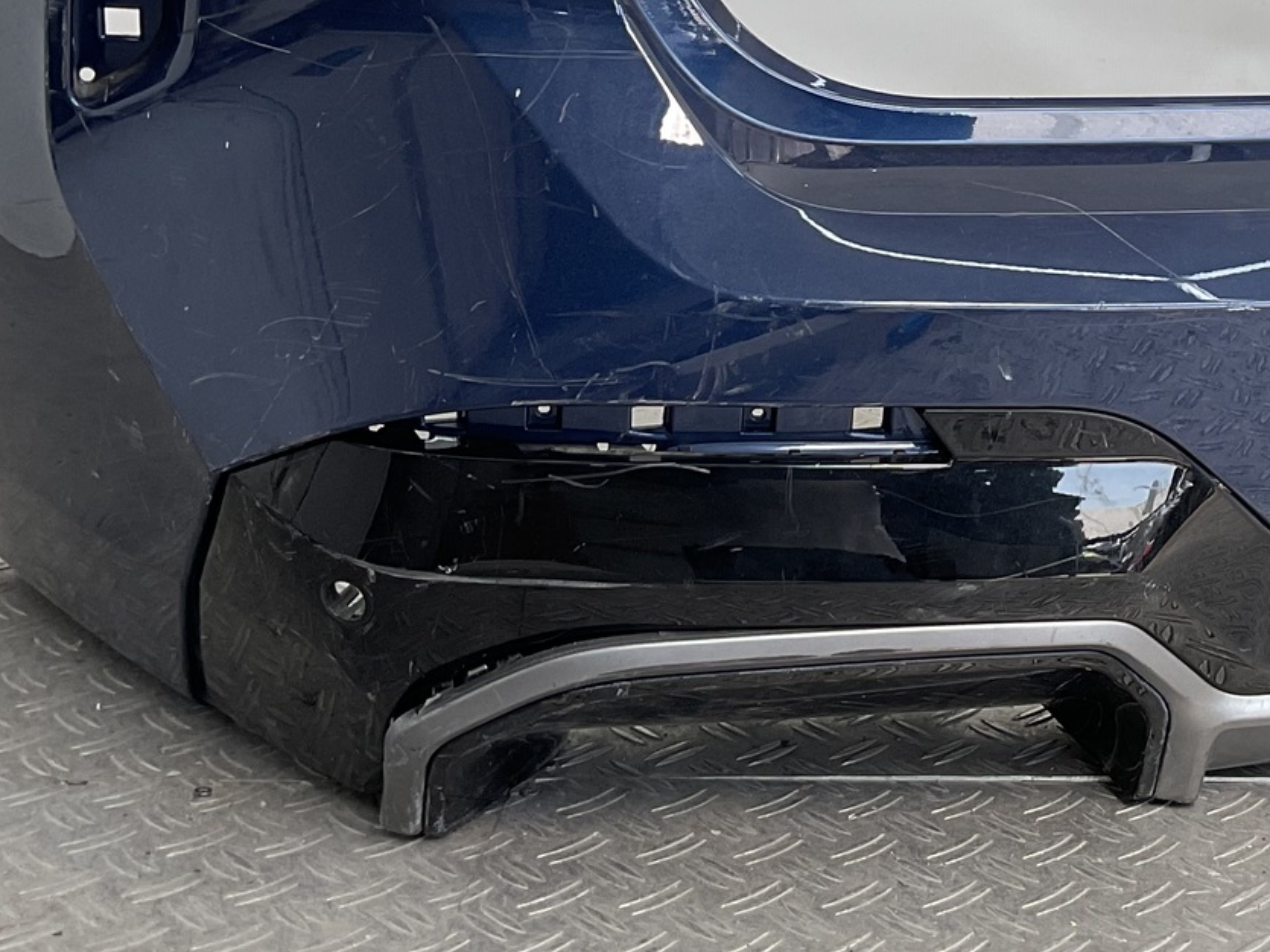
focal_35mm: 70
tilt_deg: -10.0
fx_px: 2568
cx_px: 1199
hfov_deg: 26.6
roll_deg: -2.5
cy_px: 12
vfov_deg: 20.4
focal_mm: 3
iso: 16
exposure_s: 1/180
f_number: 1.8
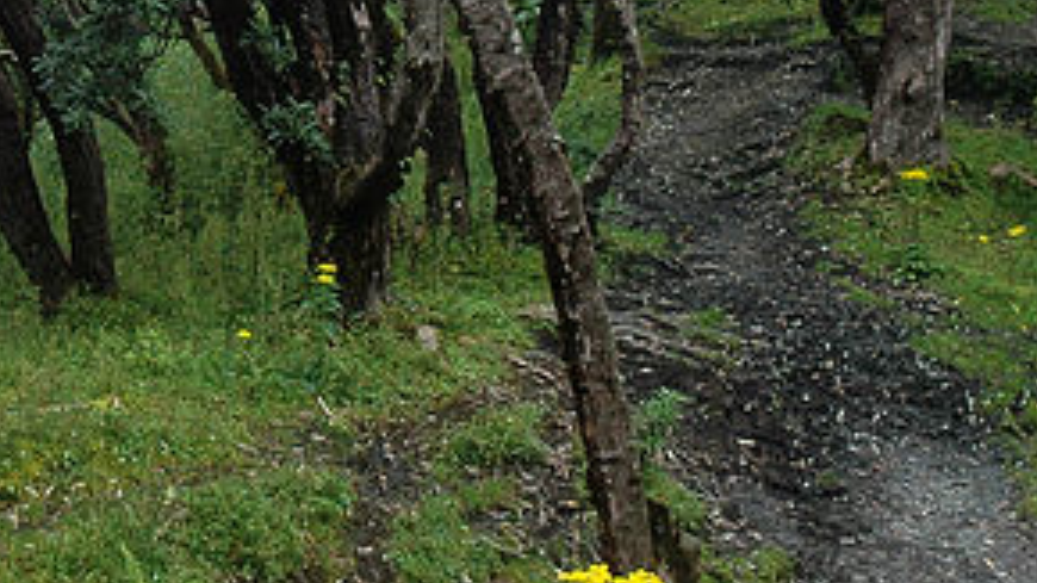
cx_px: 179
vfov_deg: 11.7
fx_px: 2811
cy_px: 45
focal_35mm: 102
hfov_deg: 20.6
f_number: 4.5
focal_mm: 27
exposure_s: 1/200
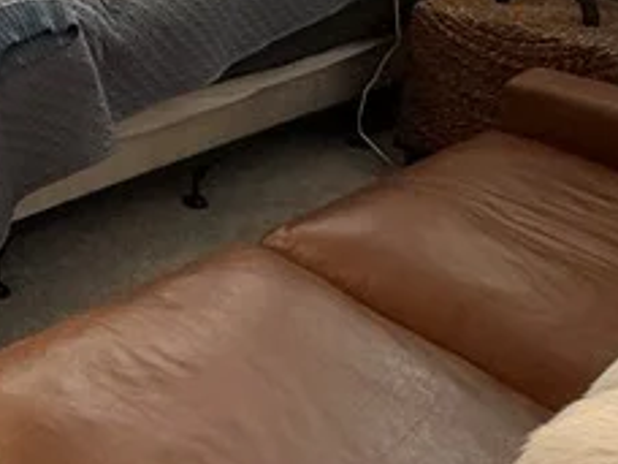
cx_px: -171
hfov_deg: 26.4
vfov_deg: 21.5
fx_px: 1125
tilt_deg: -11.6
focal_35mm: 63
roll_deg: -1.4
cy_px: -106
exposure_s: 1/120
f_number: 2.2
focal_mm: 2.22
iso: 320
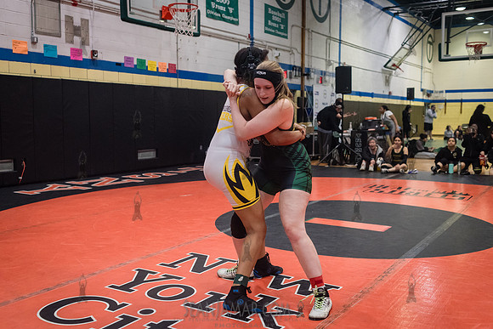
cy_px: 165
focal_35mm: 37
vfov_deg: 36.0
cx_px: 239
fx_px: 506
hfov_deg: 52.0
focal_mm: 35
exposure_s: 1/400
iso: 5000
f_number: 3.2
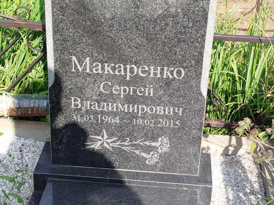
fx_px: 546
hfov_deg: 28.2
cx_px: 137
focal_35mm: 69
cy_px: 102
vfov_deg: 21.3
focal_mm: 5.31
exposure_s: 1/445
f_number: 1.7
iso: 50
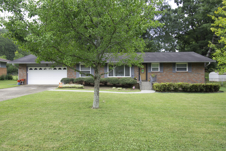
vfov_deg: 56.1
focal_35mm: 22
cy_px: 76
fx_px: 141
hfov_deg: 77.3
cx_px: 113
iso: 1000
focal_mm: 15
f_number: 8
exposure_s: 1/100
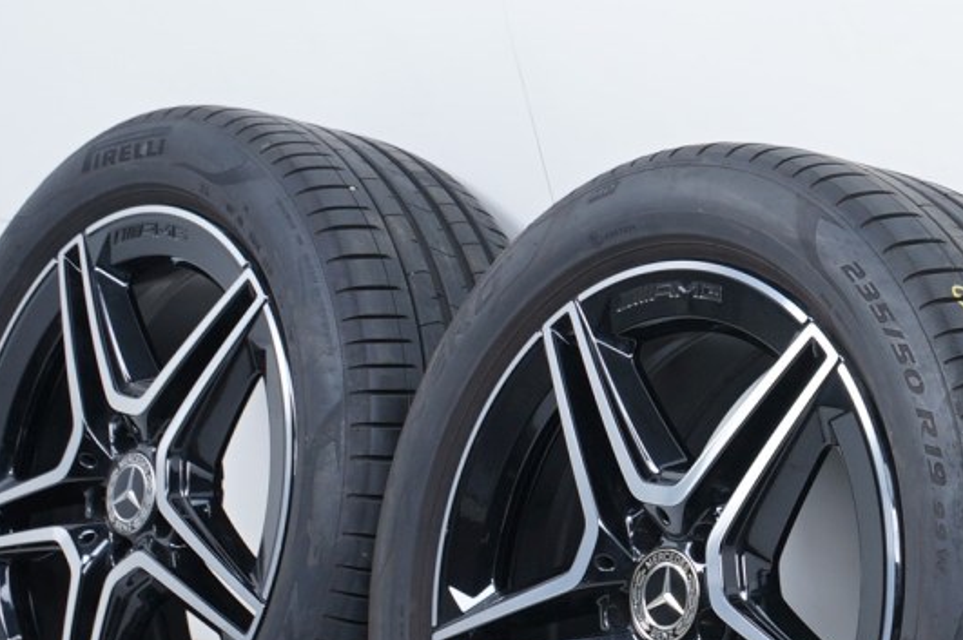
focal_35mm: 112
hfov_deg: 16.0
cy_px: 574
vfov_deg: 12.1
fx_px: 2993
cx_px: 1620
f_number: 7.1
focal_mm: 31
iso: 250
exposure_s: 1/125
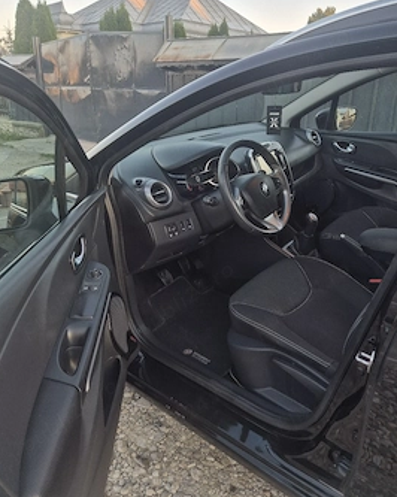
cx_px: 215
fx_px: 397
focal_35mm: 27
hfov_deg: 53.1
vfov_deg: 63.6
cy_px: 201
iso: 50
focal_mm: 5.4
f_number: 1.8
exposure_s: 1/182
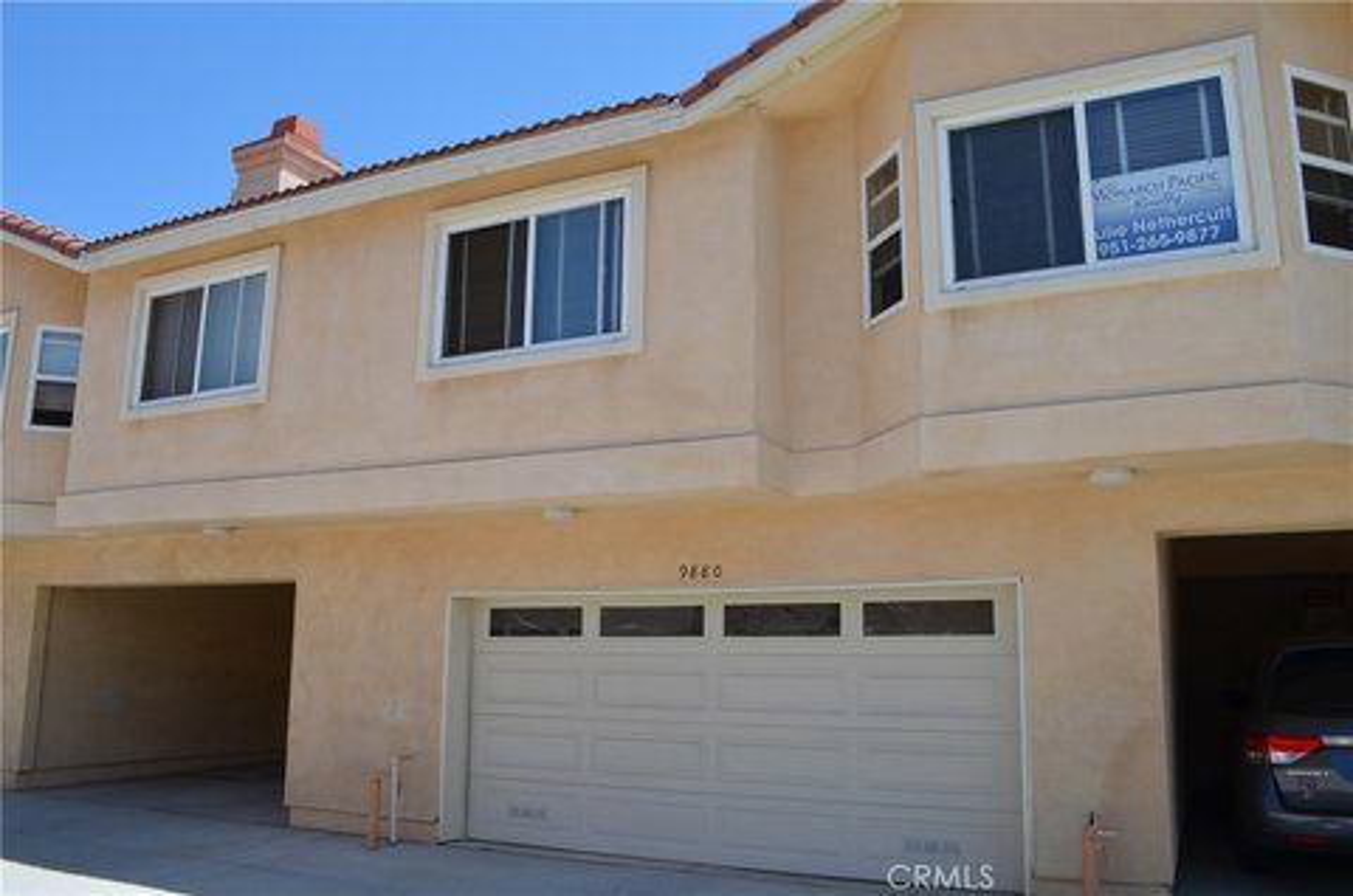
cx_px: 676
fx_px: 1013
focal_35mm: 27
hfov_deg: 67.5
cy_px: 448
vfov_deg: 47.7
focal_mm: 18
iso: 125
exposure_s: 1/250
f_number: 8
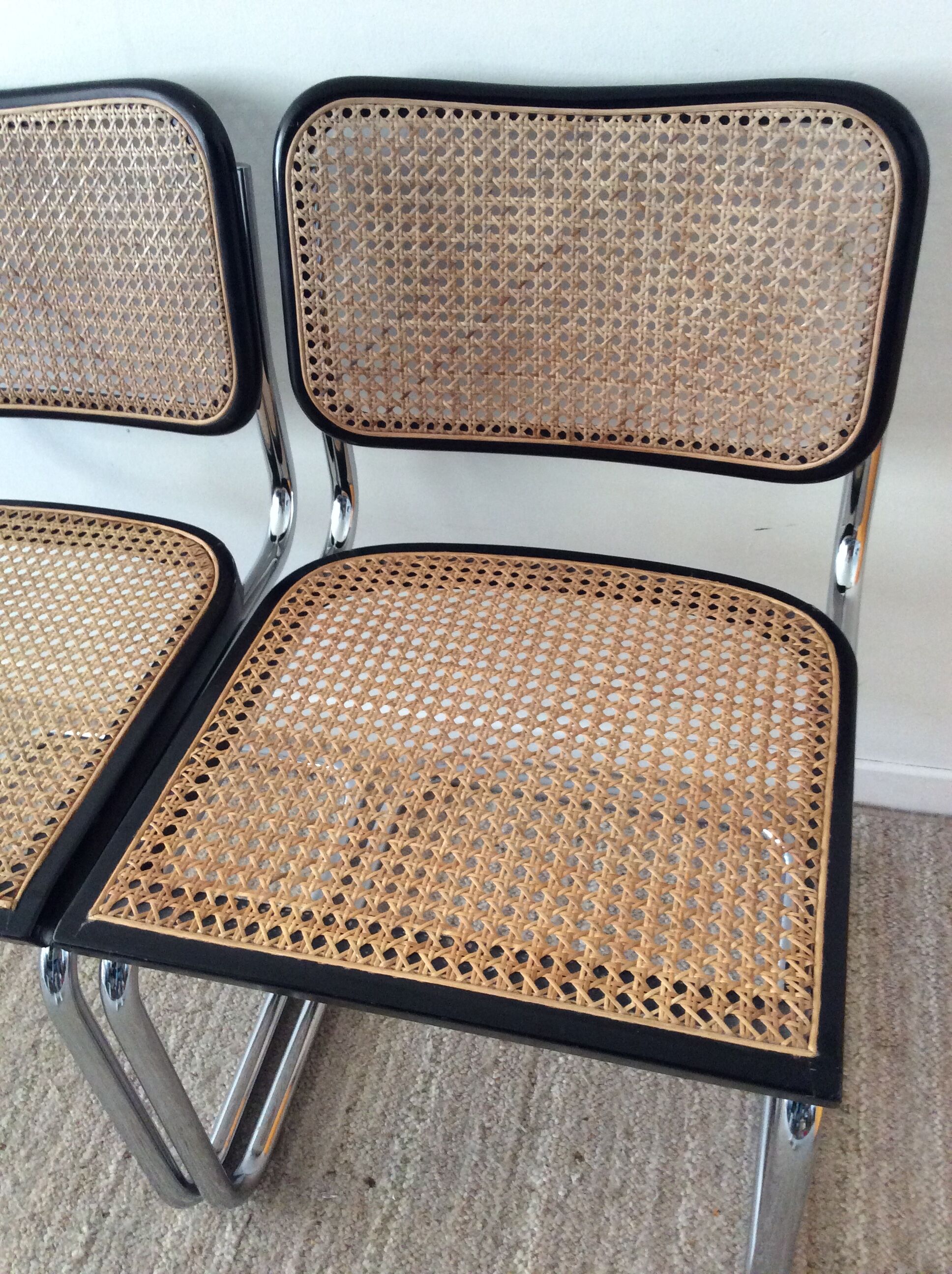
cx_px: 476
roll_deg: +8.1
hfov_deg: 44.1
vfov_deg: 56.9
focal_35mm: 32
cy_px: 637
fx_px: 1177
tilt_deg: -42.9
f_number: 2.4
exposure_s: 1/25
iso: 160
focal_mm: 3.3
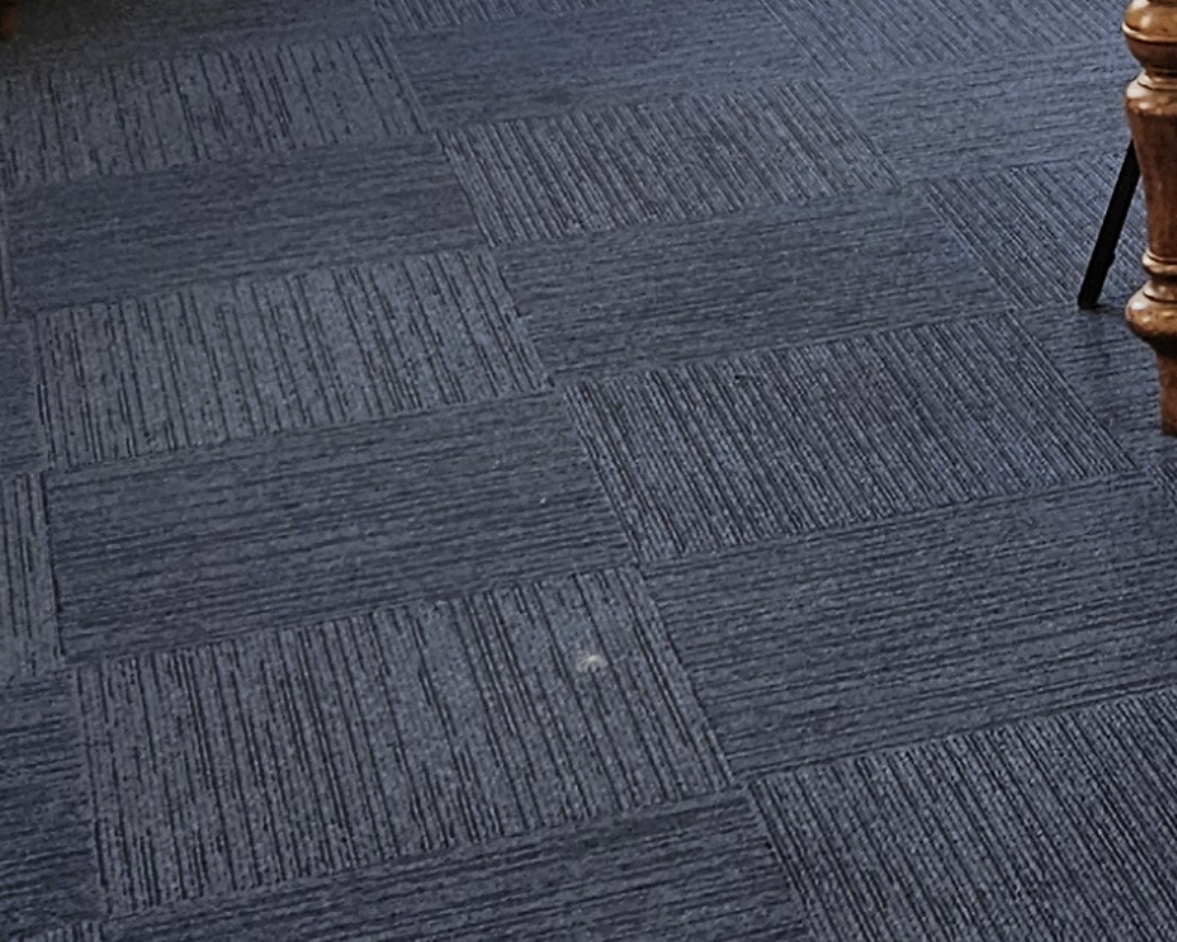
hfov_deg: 15.4
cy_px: -525
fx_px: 4006
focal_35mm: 115
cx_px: 1780
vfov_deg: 12.6
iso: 32
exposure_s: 1/100
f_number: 1.8
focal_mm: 5.4
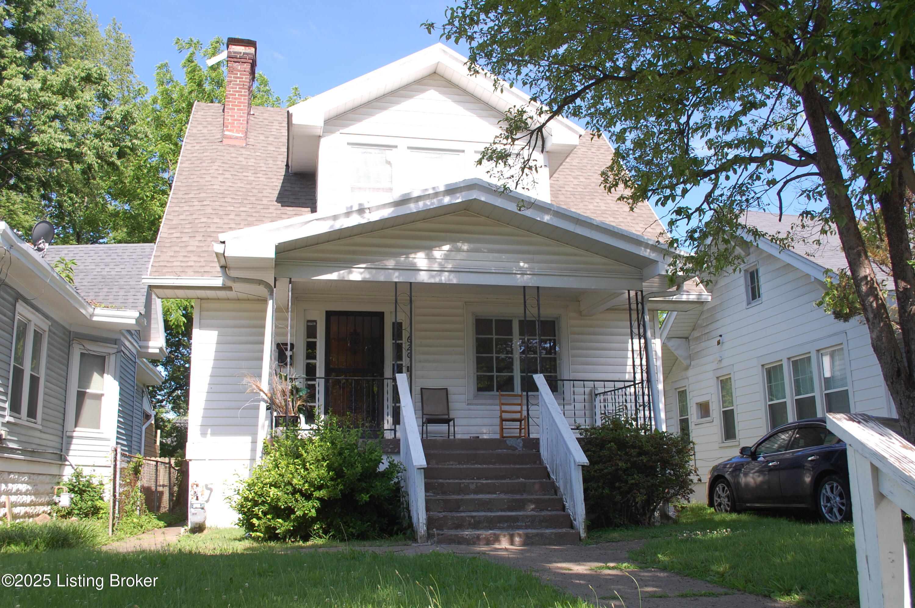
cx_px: 458
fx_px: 838
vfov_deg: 39.9
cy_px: 304
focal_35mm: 33
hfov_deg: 57.3
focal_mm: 22
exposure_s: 1/250
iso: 200
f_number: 8
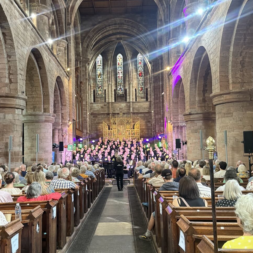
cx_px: 117
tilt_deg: +4.5
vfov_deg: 40.0
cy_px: 137
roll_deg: +0.5
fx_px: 347
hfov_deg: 40.0
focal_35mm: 42
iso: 320
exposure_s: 1/50
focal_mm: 6.76
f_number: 1.78
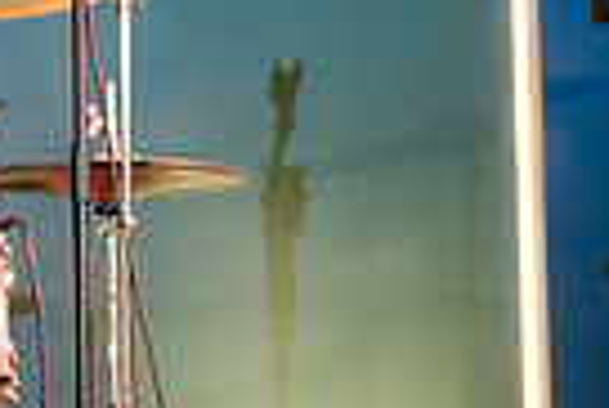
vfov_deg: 3.7
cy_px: -114
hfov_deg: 5.4
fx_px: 6317
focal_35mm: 373
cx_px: -663
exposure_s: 1/160
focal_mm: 85
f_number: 1.2
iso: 200
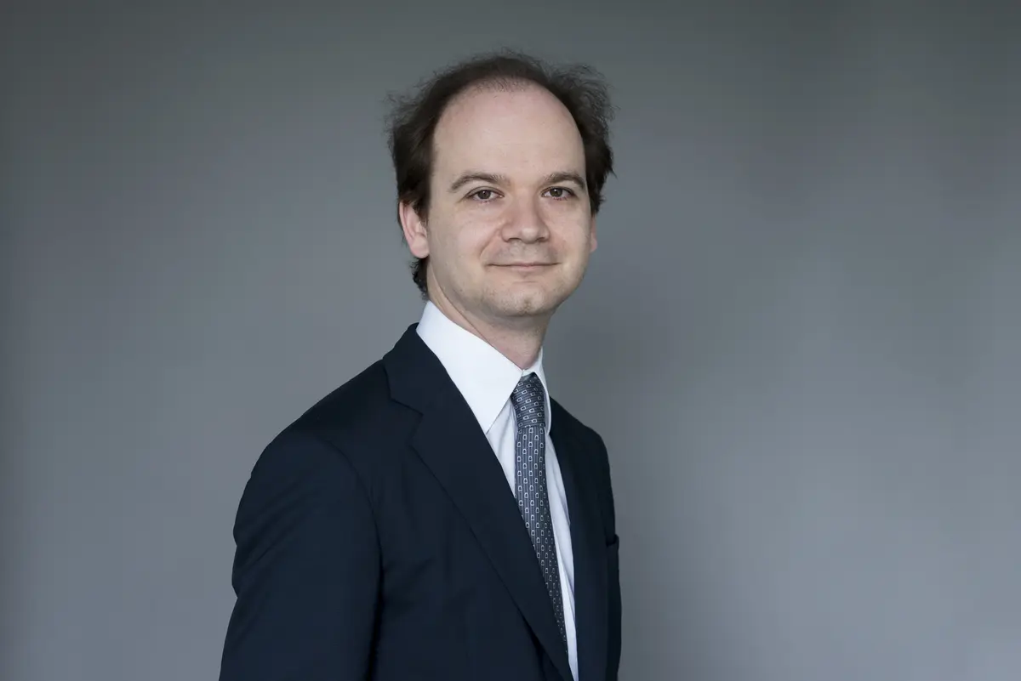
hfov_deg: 39.6
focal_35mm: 50
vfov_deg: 27.0
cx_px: 510
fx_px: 1418
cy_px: 340
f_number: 5.6
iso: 640
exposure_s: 1/125
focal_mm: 50
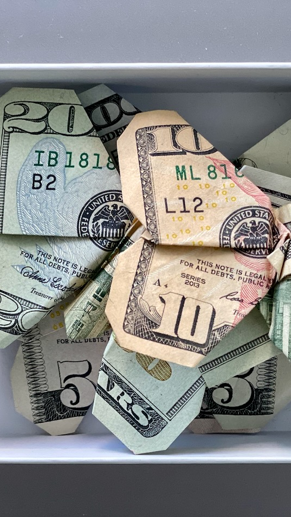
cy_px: 259
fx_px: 1042
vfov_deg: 27.9
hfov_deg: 15.8
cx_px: 222
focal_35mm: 76
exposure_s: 1/122
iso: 160
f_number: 2
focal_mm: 6
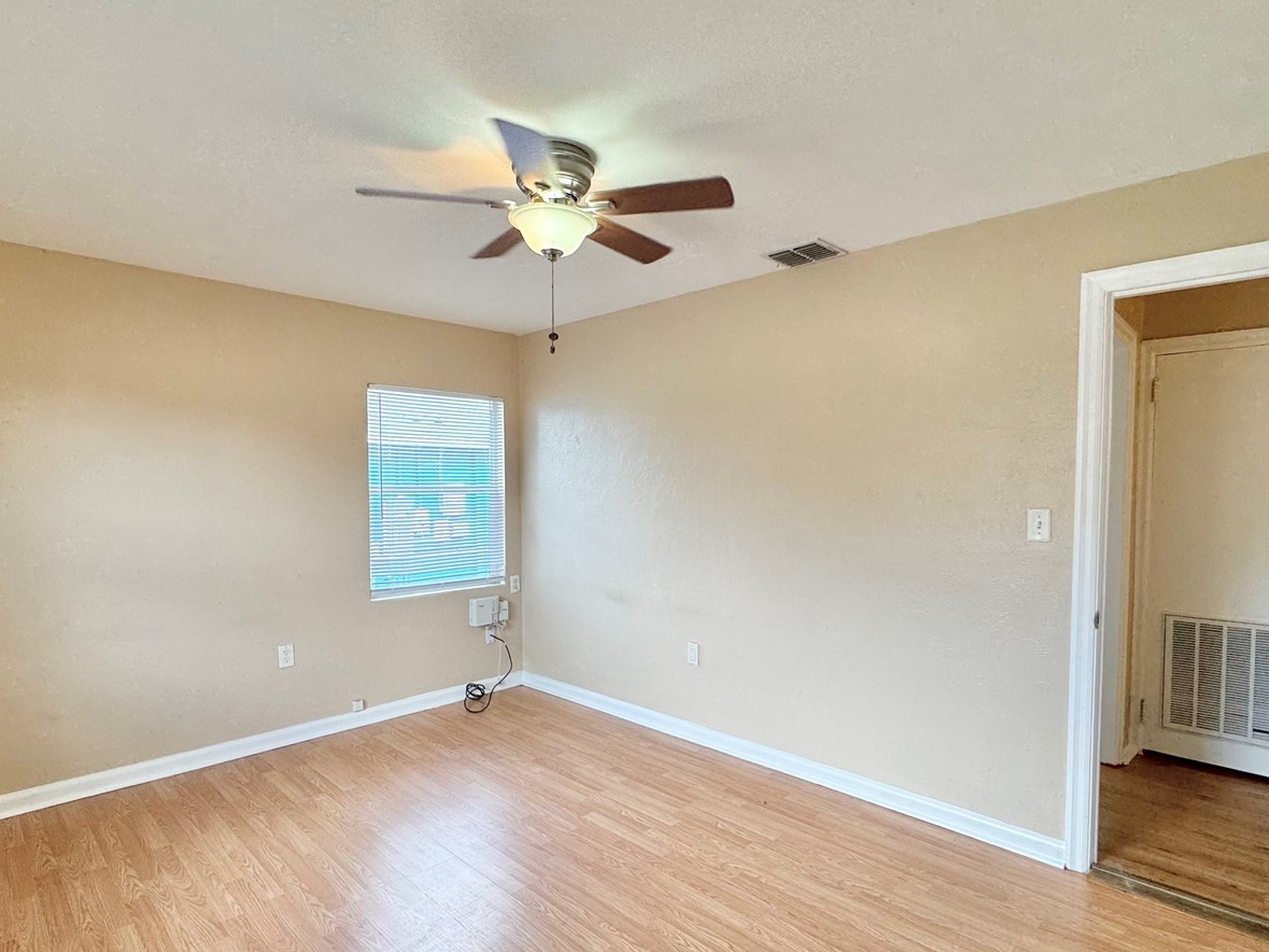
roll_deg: -0.6
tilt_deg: -2.8
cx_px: 655
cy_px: 515
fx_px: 696
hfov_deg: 84.6
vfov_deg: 68.6
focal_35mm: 19
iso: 80
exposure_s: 1/120
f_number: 2.2
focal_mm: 2.22
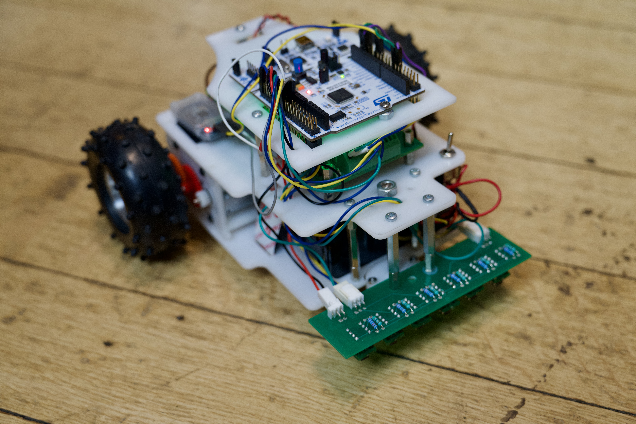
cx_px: 318
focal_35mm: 50
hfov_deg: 39.6
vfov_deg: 27.0
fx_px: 883
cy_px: 212
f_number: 4
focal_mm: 50
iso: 800
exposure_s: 1/160
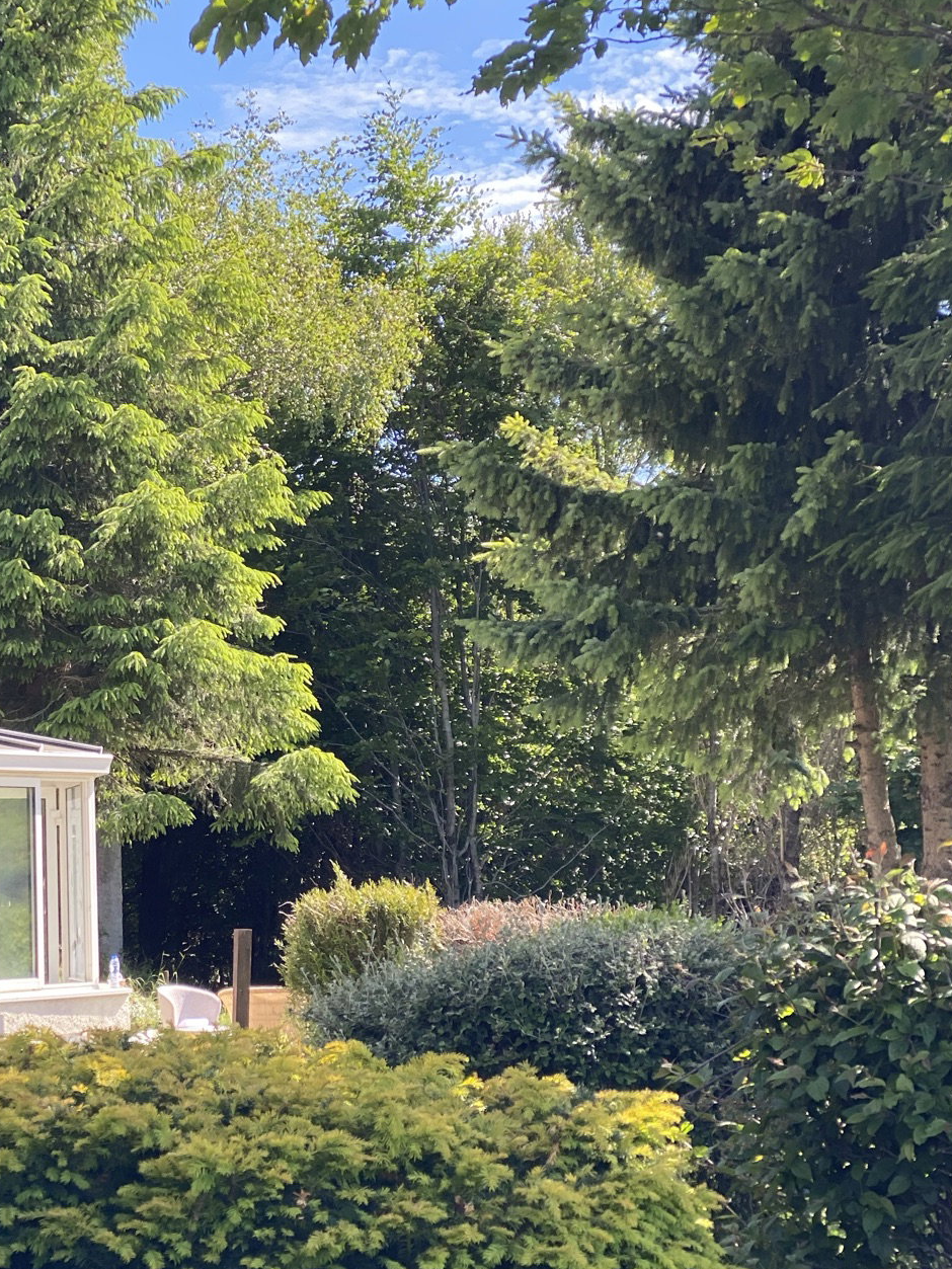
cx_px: 187
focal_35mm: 85
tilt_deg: +4.8
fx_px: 3116
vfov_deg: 23.0
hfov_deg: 17.2
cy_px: 636
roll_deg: +0.2
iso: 20
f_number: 2
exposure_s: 1/229
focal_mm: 6
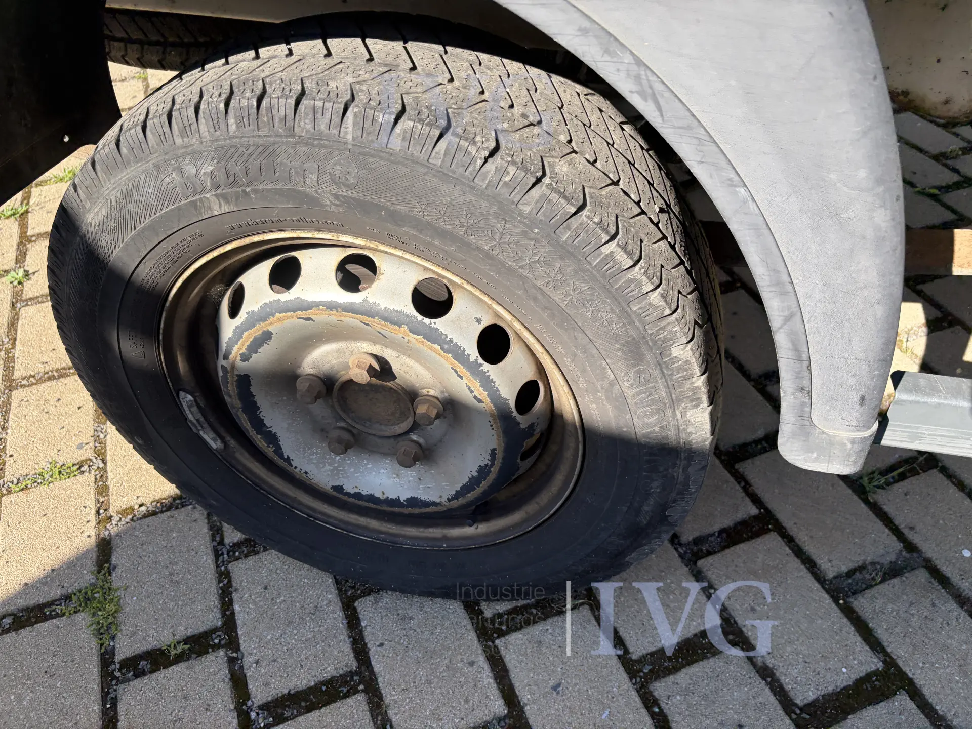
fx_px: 730
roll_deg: +1.1
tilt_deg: -43.8
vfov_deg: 53.1
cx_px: 486
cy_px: 364
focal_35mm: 26
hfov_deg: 67.3
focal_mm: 5.96
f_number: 1.6
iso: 64
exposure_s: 1/987
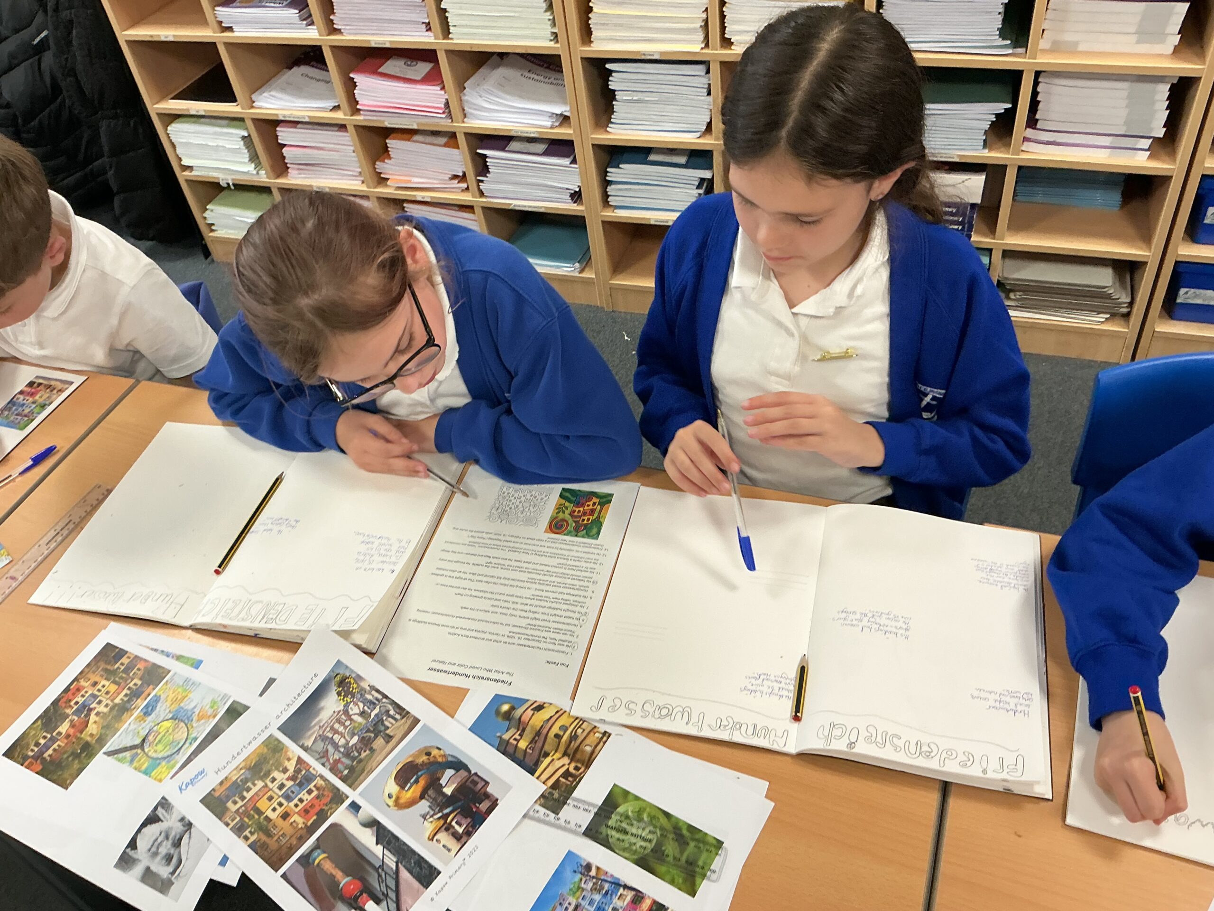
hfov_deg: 61.7
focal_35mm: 29
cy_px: 456
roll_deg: +9.2
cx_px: 607
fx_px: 1017
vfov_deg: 48.2
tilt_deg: -43.2
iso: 100
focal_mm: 3
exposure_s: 1/60
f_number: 1.8
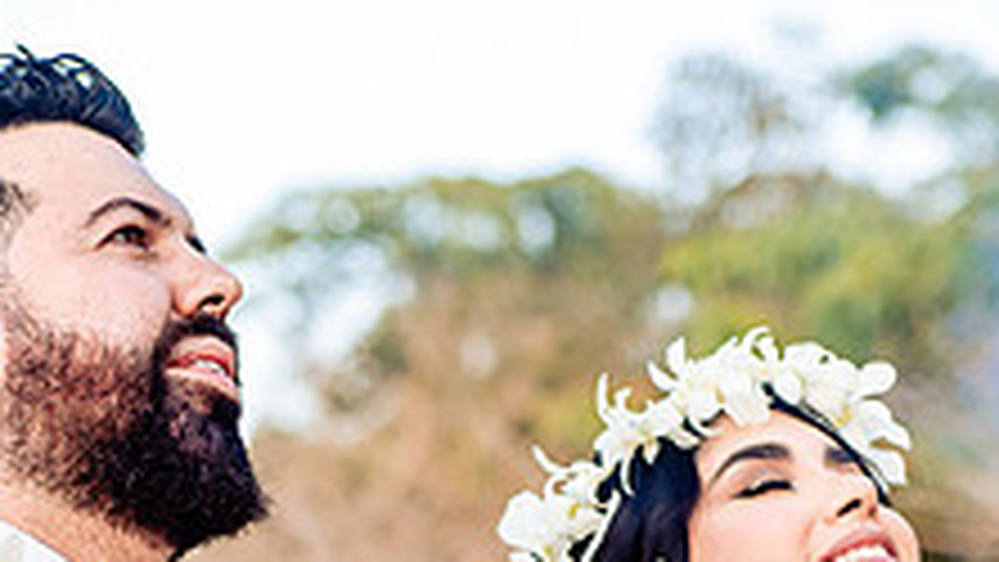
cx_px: 518
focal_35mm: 196
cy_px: 668
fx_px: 5193
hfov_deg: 11.0
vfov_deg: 6.2
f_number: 3.5
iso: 200
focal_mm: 70
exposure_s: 1/200
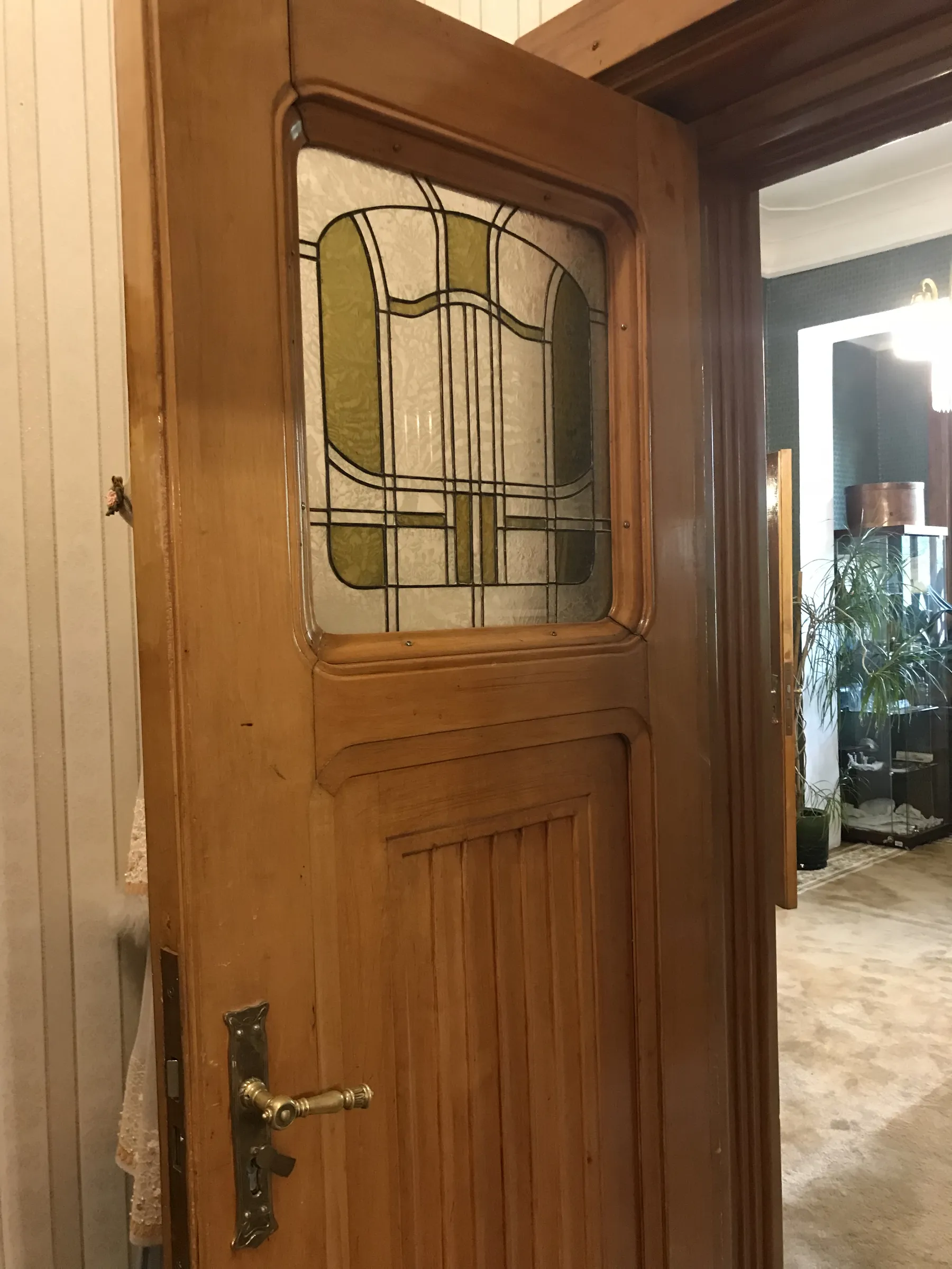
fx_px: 1027
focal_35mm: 28
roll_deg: +1.8
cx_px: 476
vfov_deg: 63.4
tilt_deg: -0.5
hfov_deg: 49.7
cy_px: 634
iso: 100
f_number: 1.8
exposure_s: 1/9
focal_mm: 3.99
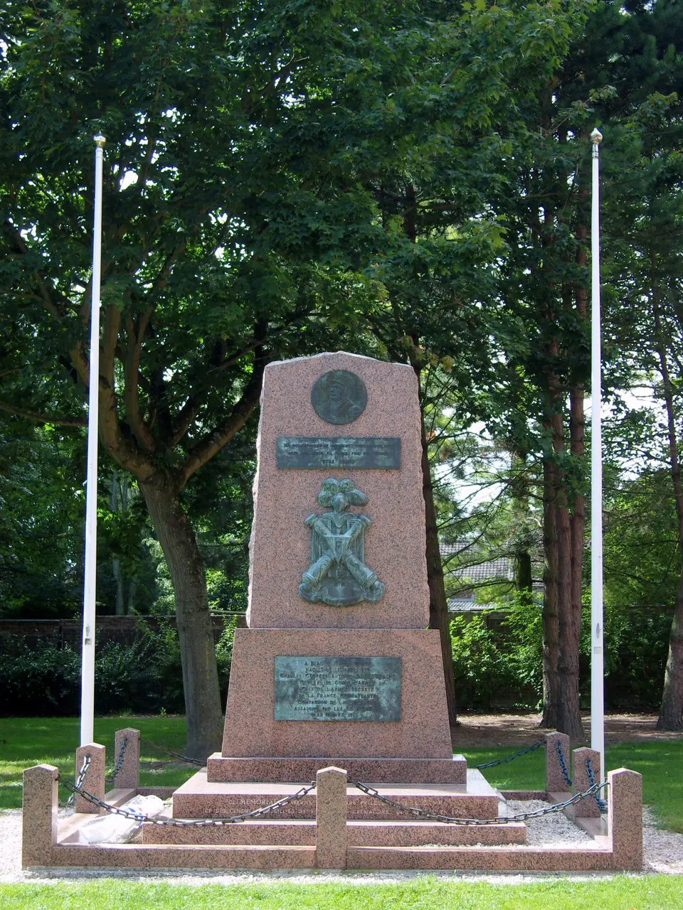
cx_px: 342
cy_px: 455
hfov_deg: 23.3
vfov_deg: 30.7
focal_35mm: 63
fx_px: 1657
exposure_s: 1/160
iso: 100
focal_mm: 13.6
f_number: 3.8
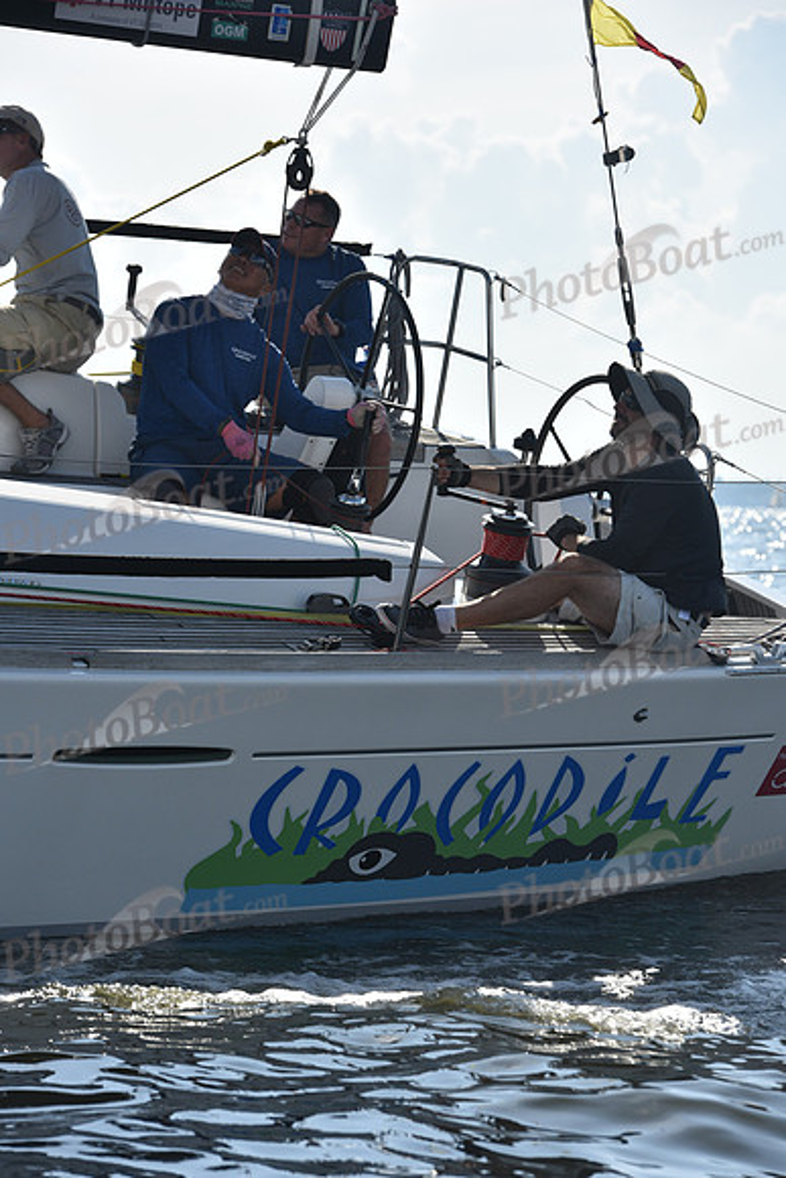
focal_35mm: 160
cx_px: 393
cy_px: 589
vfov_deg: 12.8
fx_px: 5236
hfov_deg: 8.6
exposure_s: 1/1250
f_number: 8
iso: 250
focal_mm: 160
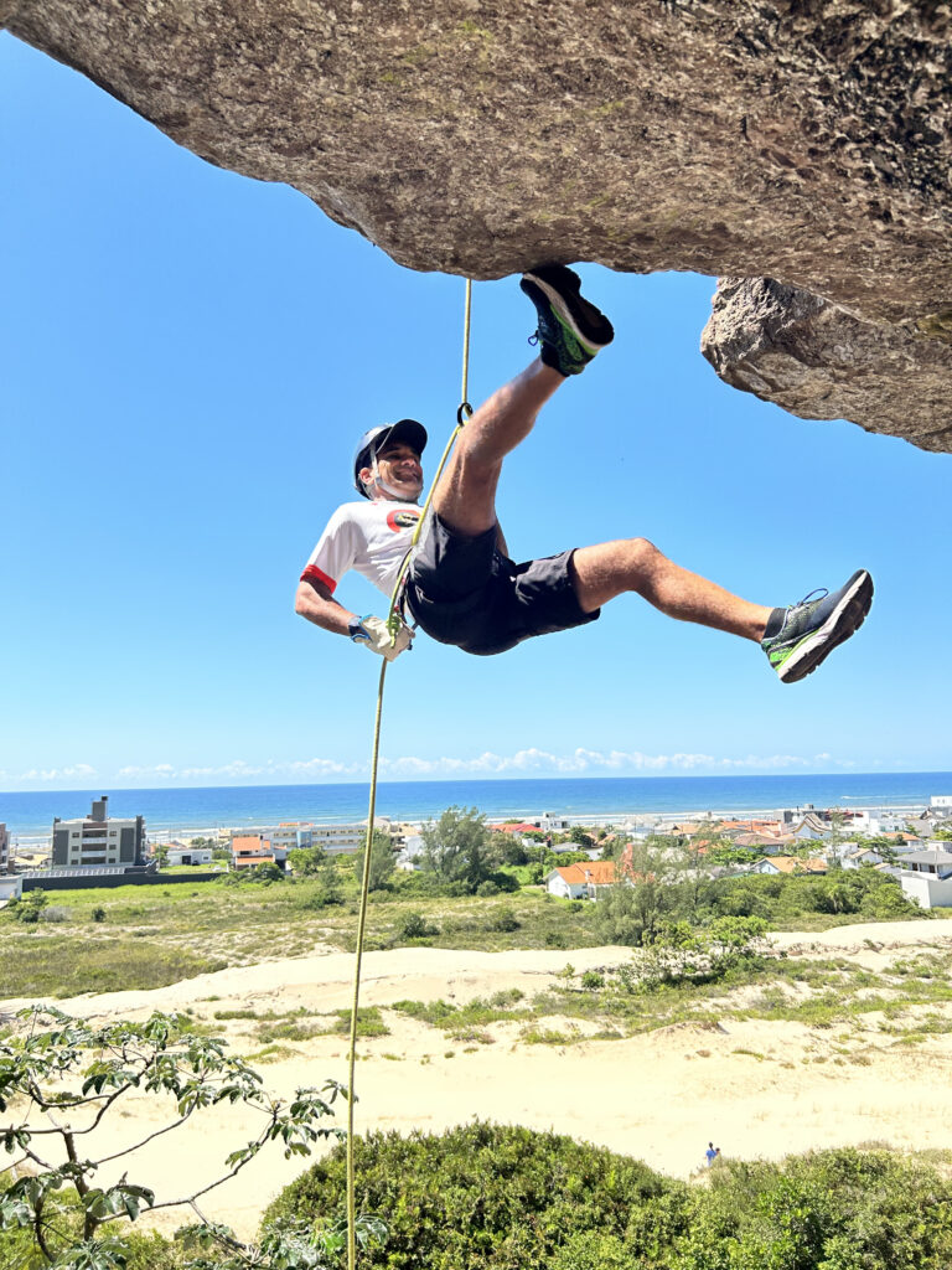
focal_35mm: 26
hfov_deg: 53.1
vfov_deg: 67.3
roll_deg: +1.1
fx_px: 953
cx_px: 476
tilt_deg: +10.2
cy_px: 635
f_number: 1.5
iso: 50
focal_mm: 5.7
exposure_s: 1/2513
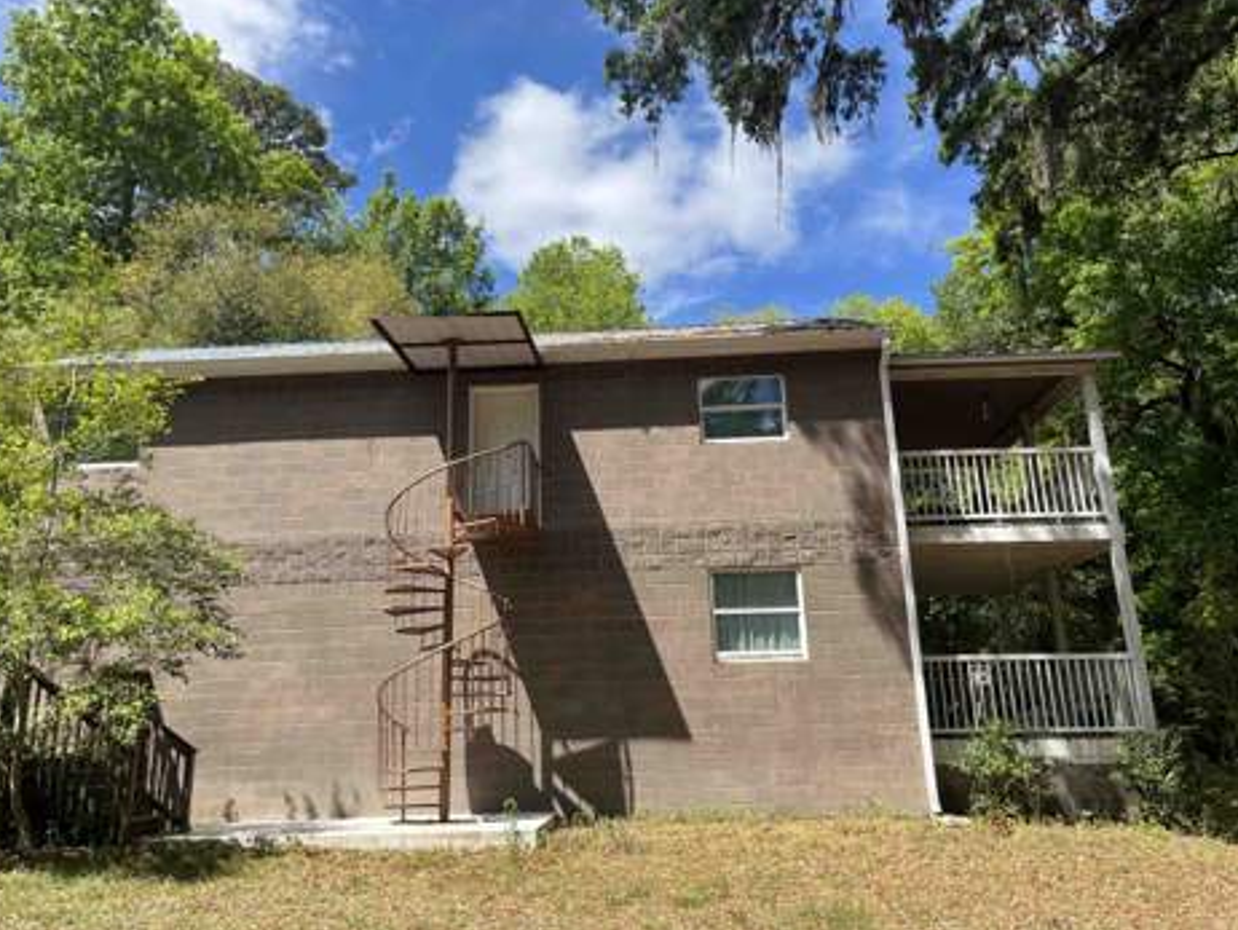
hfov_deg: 65.3
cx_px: 603
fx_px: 966
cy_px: 456
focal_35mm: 27
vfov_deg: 51.4
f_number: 1.6
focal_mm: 5.1
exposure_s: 1/1957
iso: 50
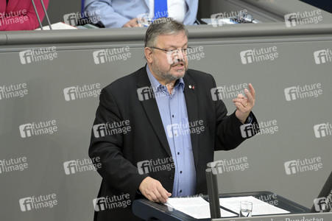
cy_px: 110
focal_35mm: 400
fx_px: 3686
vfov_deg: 3.4
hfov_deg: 5.2
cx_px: 166
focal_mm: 400
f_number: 5.6
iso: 8000
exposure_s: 1/320
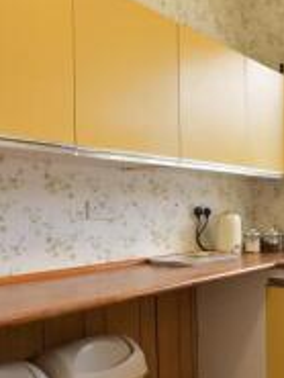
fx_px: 404
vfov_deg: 49.9
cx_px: 319
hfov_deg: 33.3
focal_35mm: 37
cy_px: 220
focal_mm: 10
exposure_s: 1/10
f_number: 8
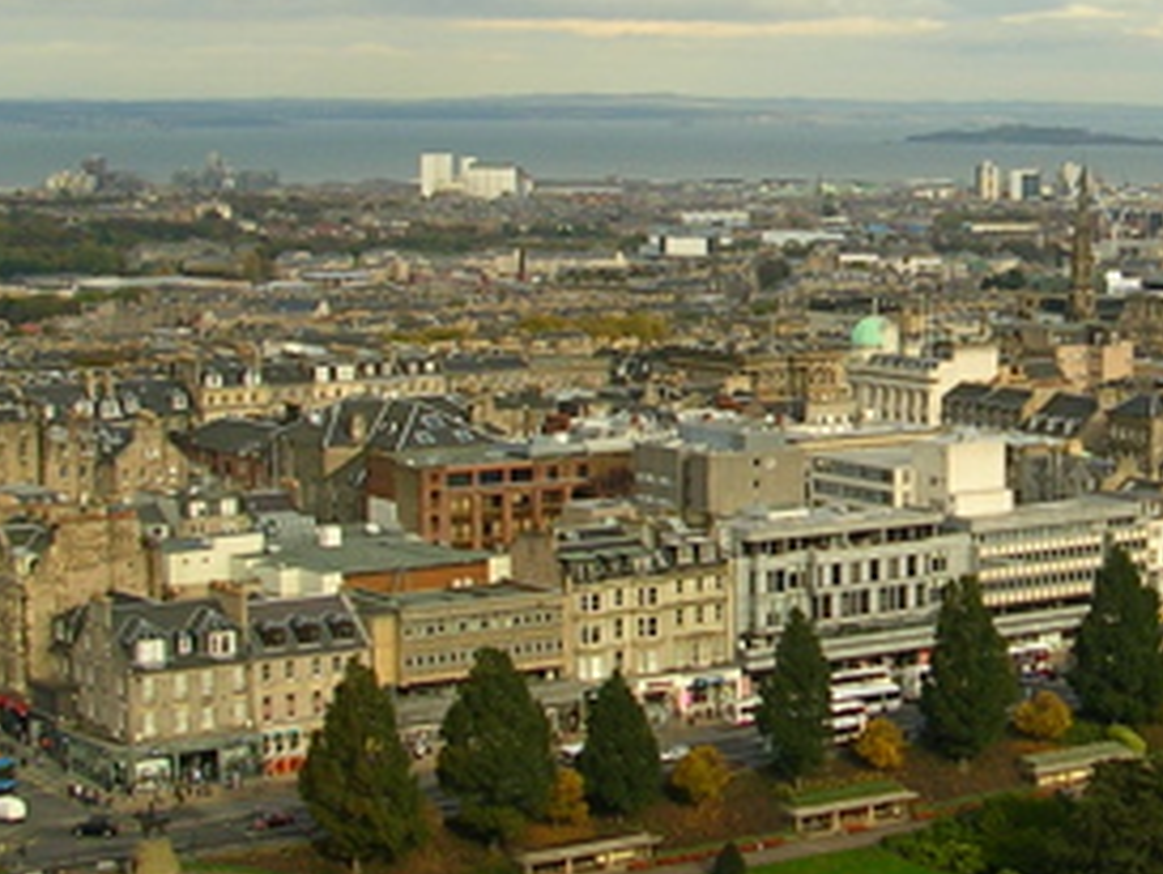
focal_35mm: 89
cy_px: 320
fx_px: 2991
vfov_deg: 16.6
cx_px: 1091
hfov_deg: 21.4
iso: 50
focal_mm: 5.8
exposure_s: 1/426
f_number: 2.8
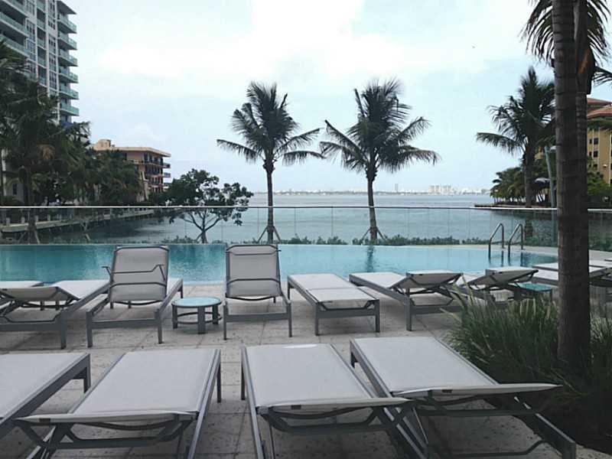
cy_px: 230
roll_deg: -0.8
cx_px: 306
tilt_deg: -3.6
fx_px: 583
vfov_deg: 42.9
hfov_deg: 55.4
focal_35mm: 33
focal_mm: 4.12
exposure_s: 1/2008
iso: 50
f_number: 2.4
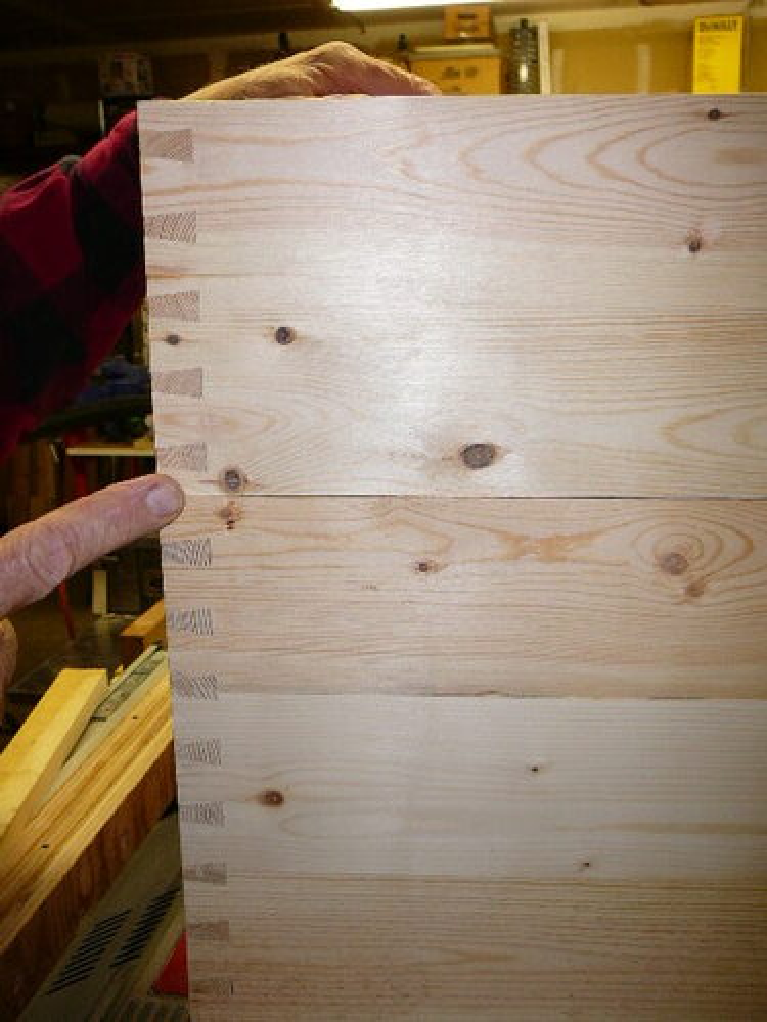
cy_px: 511
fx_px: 1034
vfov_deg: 52.6
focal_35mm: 35
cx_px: 384
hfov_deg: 40.7
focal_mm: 5.2
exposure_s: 1/30
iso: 100
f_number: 2.8
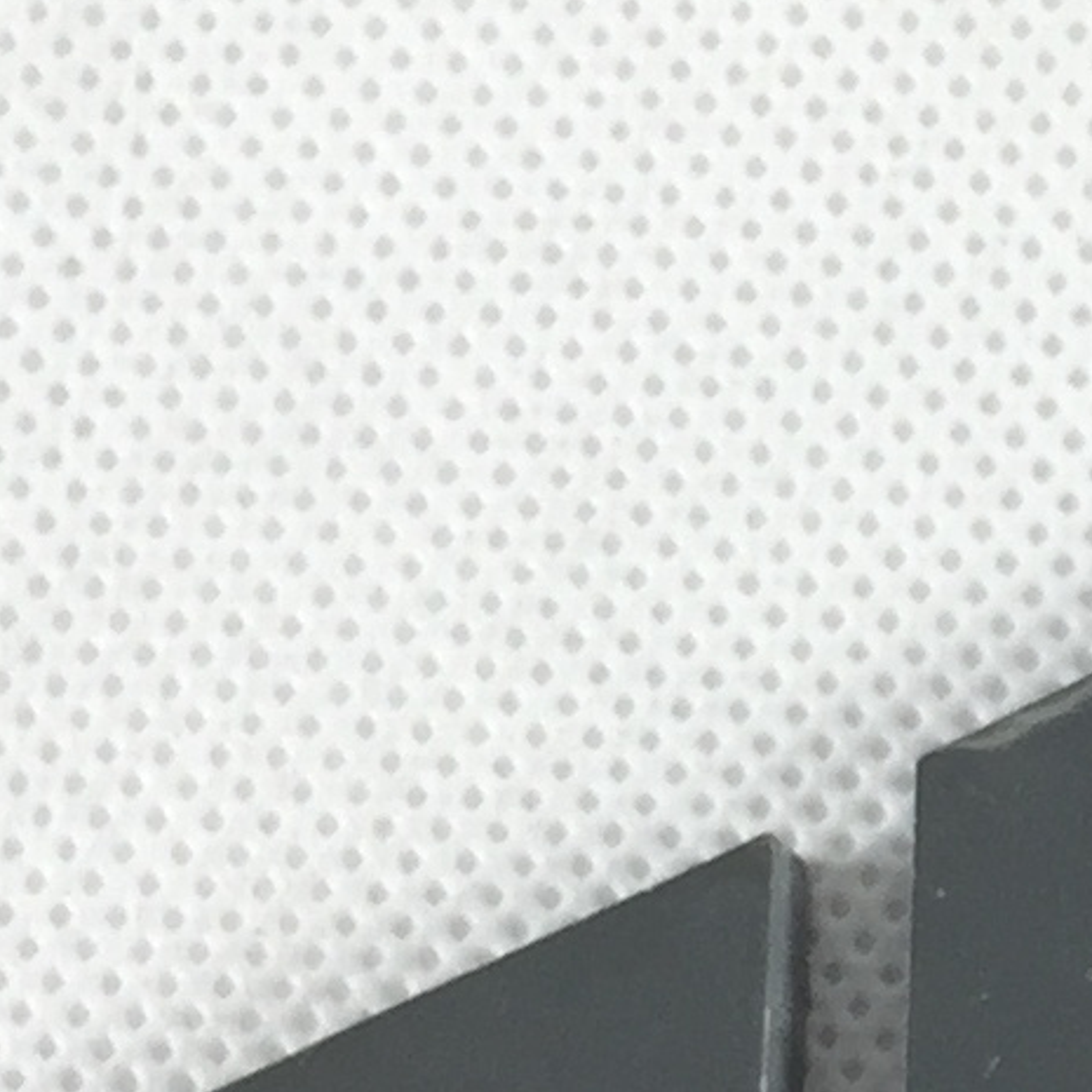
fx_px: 6424
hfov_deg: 8.8
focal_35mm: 180
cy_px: 1430
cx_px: 2682
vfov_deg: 9.5
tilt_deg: -81.3
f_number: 2.2
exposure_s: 1/50
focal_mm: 4.15
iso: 32
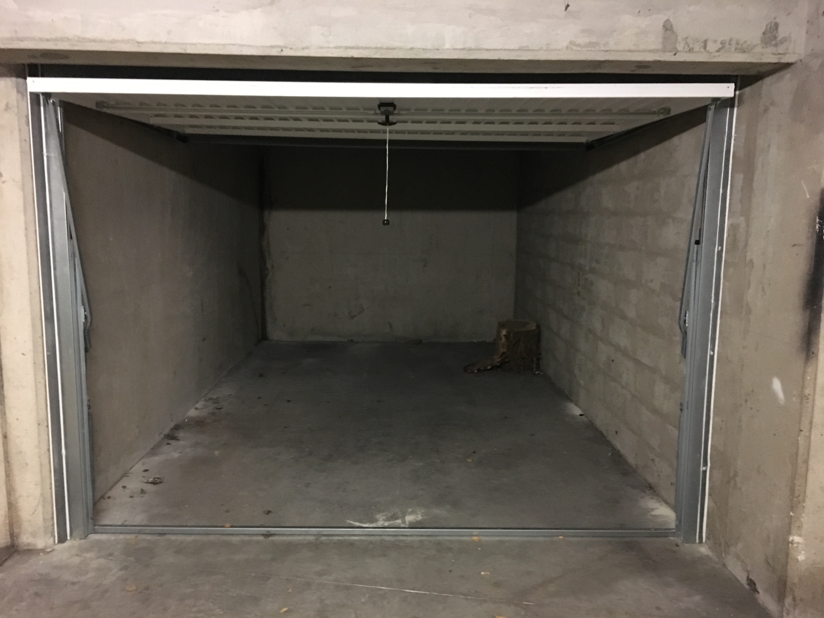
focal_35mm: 29
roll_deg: -0.8
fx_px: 690
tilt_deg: -10.5
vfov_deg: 48.2
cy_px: 309
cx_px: 412
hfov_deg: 61.7
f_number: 2.2
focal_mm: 4.15
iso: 320
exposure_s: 1/17
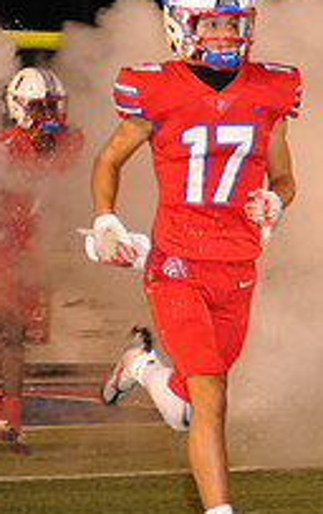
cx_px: 618
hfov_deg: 5.3
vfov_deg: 8.5
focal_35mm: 246
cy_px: 188
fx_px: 3455
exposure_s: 1/125
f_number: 4.5
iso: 1600
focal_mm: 85
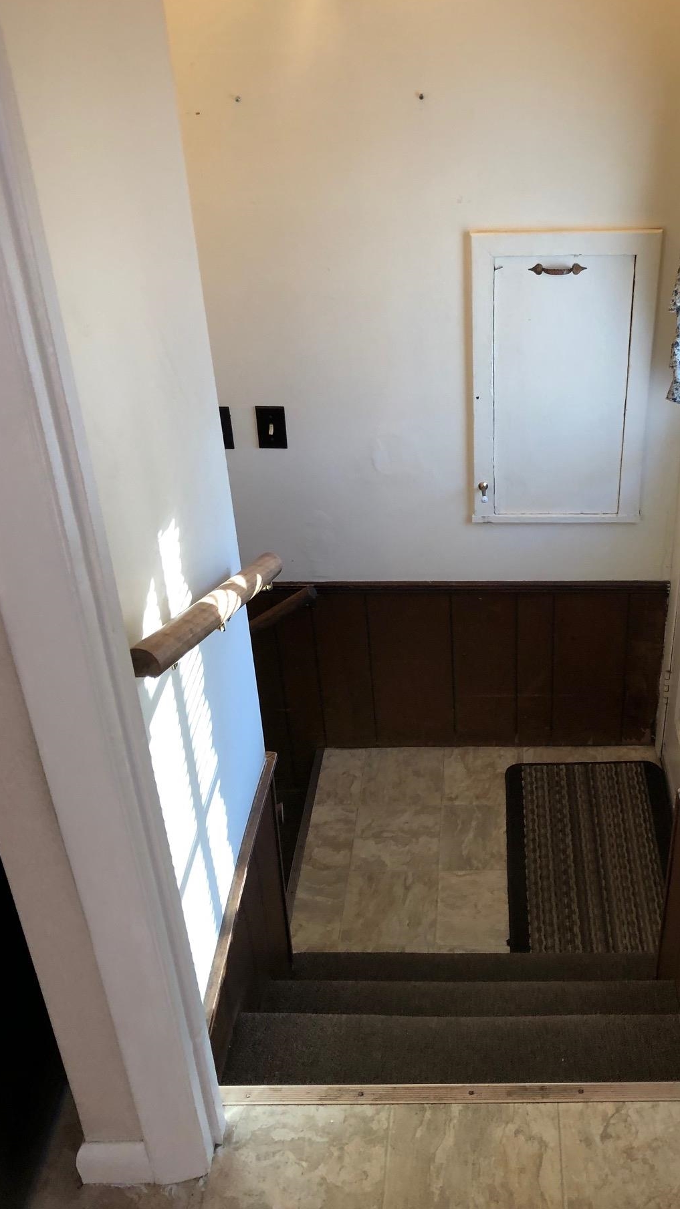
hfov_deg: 34.2
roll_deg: +0.1
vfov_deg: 57.9
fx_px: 1090
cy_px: 537
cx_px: 469
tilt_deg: -31.9
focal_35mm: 34
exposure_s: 1/17
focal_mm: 4
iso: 40
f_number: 1.8
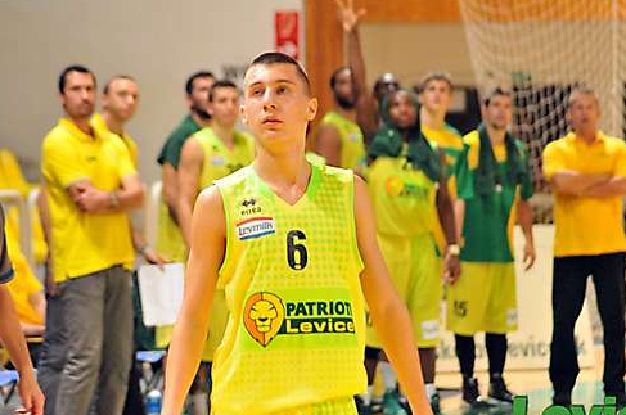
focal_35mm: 314
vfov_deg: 4.4
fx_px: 5451
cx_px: 311
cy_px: 226
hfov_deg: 6.6
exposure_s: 1/125
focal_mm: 170
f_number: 4.5
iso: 2500
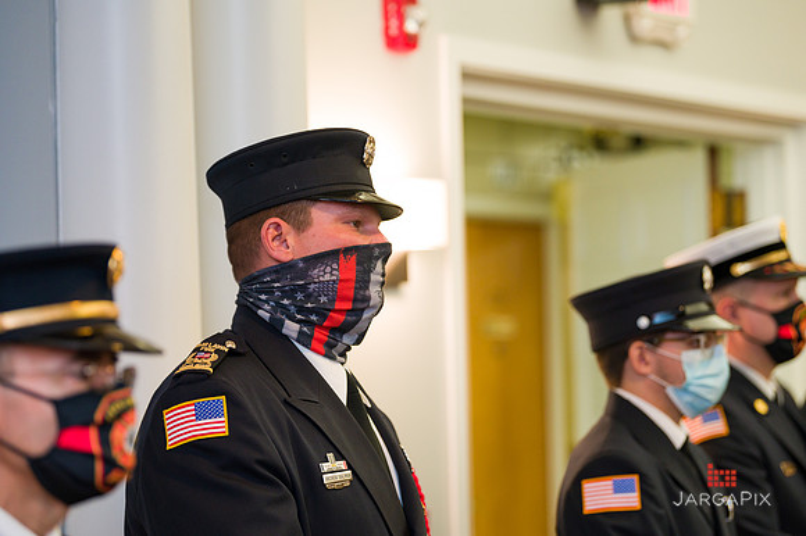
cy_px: 268
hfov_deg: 17.1
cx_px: 403
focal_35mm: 120
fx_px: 2685
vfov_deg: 11.4
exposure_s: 1/125
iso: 1600
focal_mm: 120
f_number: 3.2
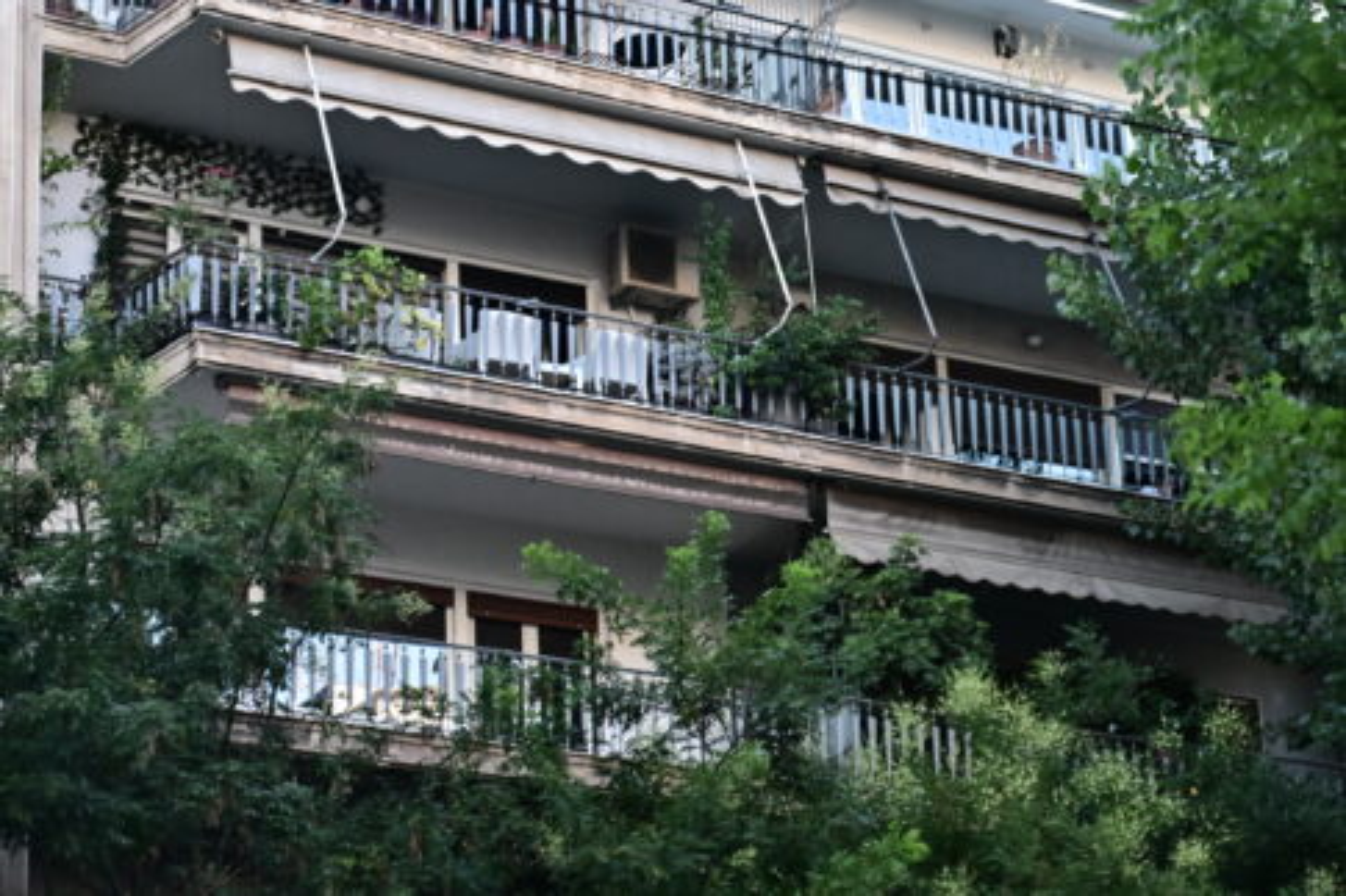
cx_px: 673
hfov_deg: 19.5
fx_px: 3924
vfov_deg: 13.0
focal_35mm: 105
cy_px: 448
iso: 3200
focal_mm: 70
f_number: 4
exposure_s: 1/2500
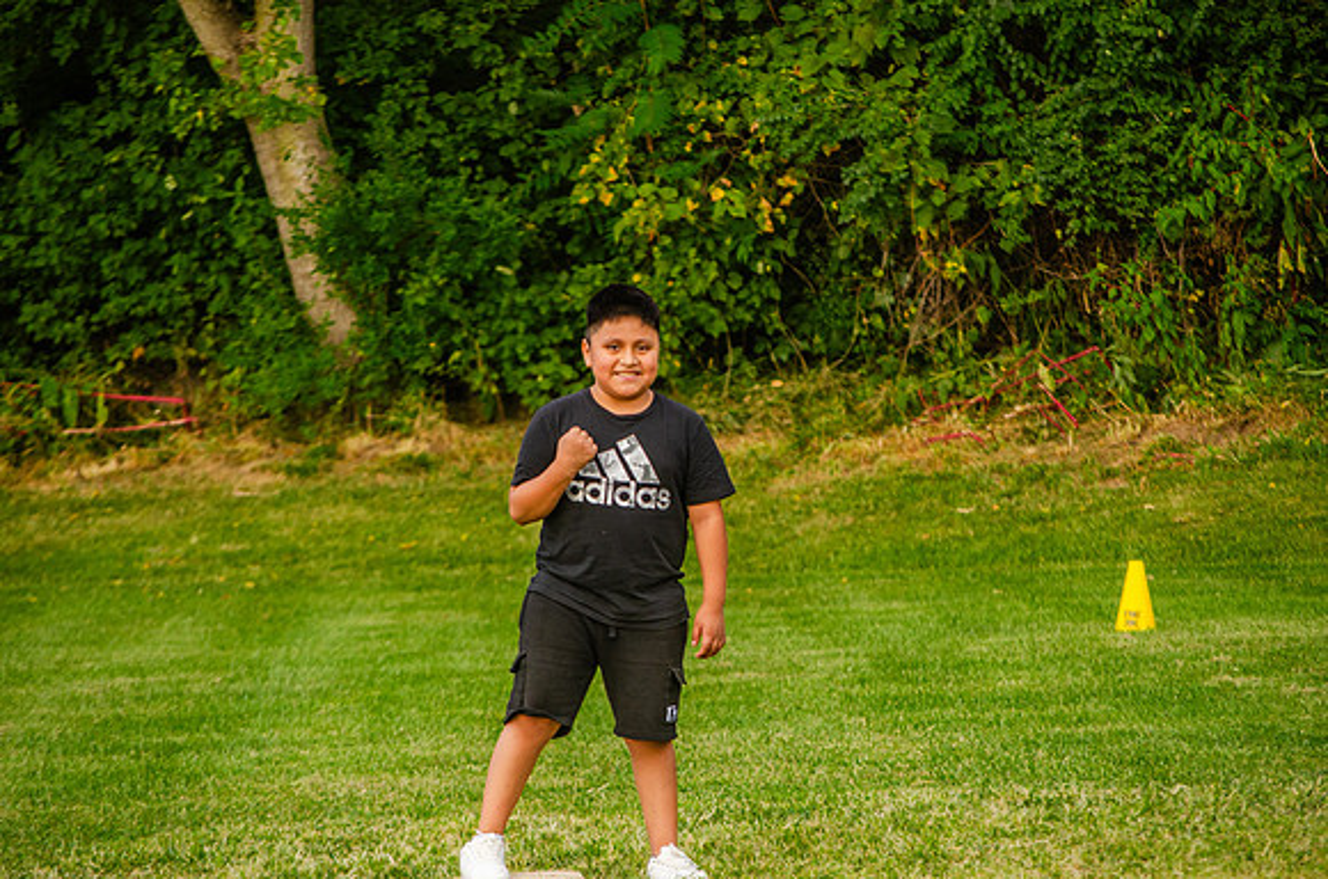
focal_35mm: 202
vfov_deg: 6.8
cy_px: 440
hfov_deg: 10.2
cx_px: 664
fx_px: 7454
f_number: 5.6
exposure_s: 1/500
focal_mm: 135
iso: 400
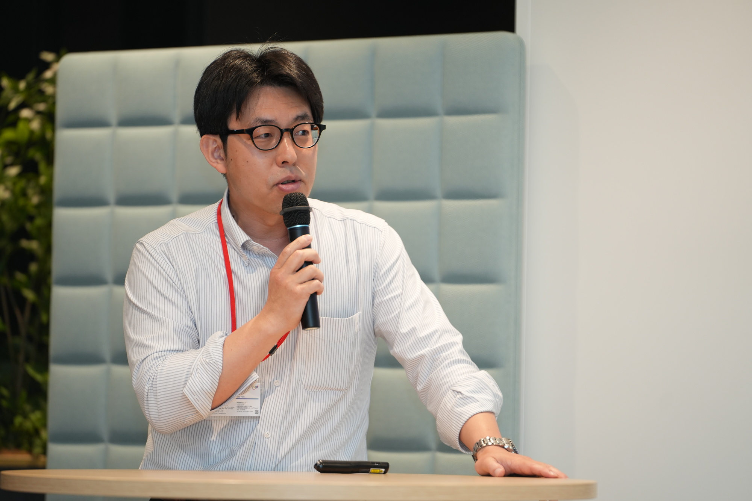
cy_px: 250
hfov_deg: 12.5
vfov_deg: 8.3
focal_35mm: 165
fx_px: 3446
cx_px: 376
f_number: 2.8
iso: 800
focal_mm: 165
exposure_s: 1/160
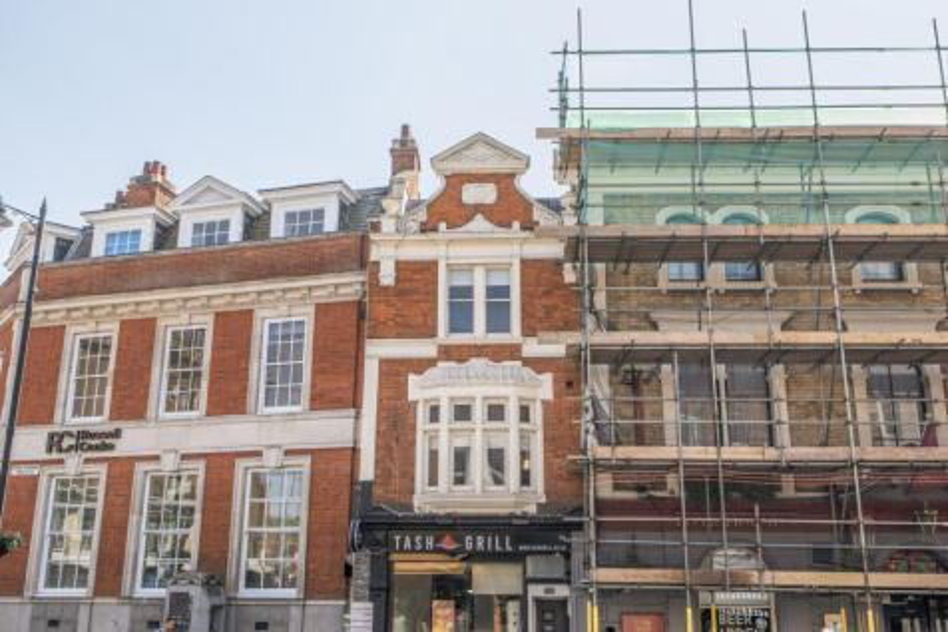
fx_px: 948
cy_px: 316
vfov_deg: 36.8
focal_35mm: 36
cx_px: 474
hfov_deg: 53.1
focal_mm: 24
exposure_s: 1/250
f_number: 9
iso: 400
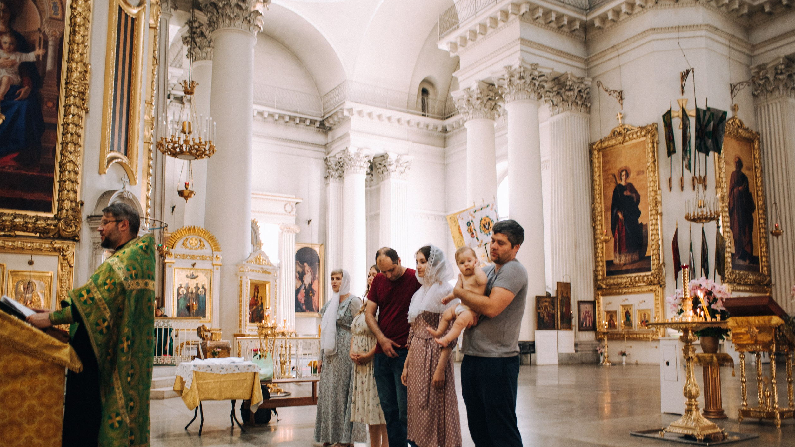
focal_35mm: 30
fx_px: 632
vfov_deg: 38.8
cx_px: 395
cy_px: 260
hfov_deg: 64.3
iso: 500
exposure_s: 1/100
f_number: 2.8
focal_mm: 28
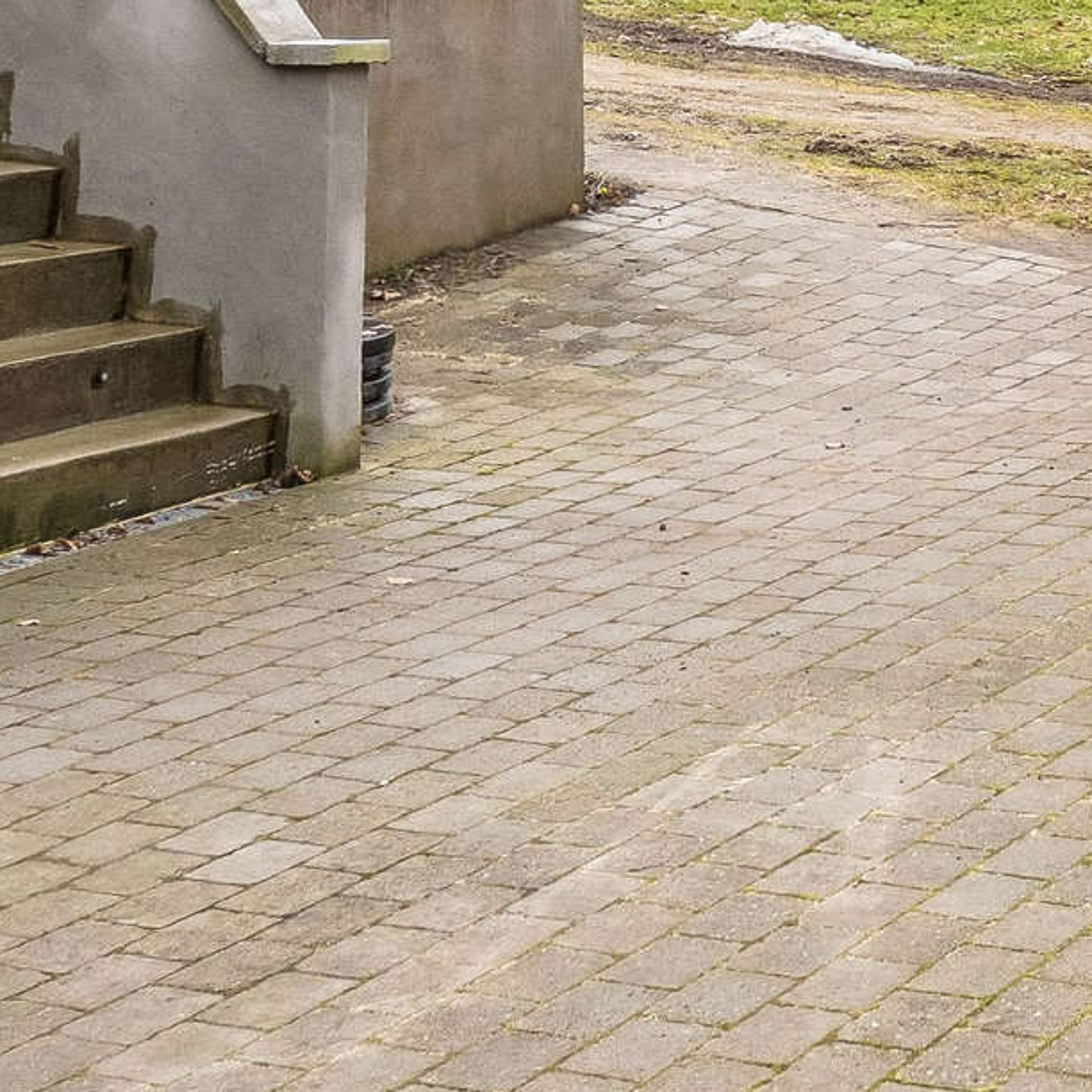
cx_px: 1276
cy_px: -173
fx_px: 3569
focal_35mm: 100
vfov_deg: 16.7
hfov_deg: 16.7
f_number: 8
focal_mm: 16
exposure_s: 1/250
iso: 320
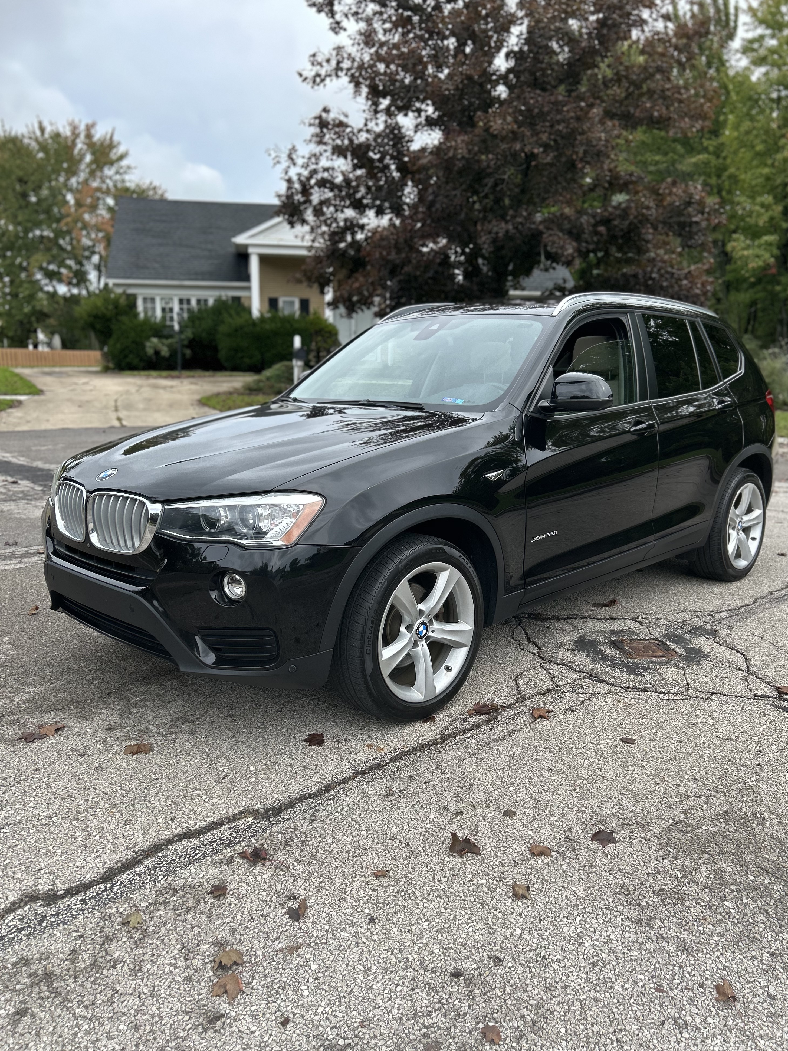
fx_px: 820
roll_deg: -1.3
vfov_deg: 65.3
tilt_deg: -11.5
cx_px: 409
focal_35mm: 27
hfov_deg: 51.3
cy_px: 518
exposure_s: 1/1183
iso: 50
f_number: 1.5
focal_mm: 5.7
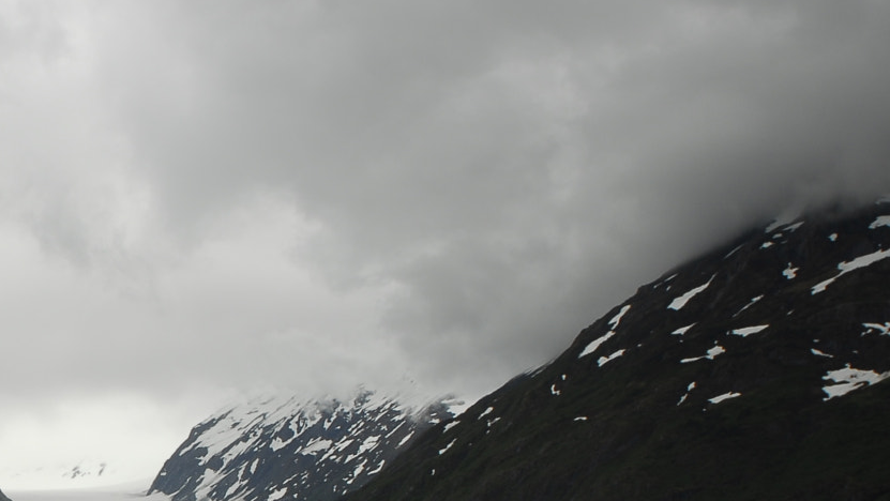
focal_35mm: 93
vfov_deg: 12.8
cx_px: -87
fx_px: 2195
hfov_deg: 21.7
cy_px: 524
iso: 100
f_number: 9
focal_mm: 24
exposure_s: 1/320
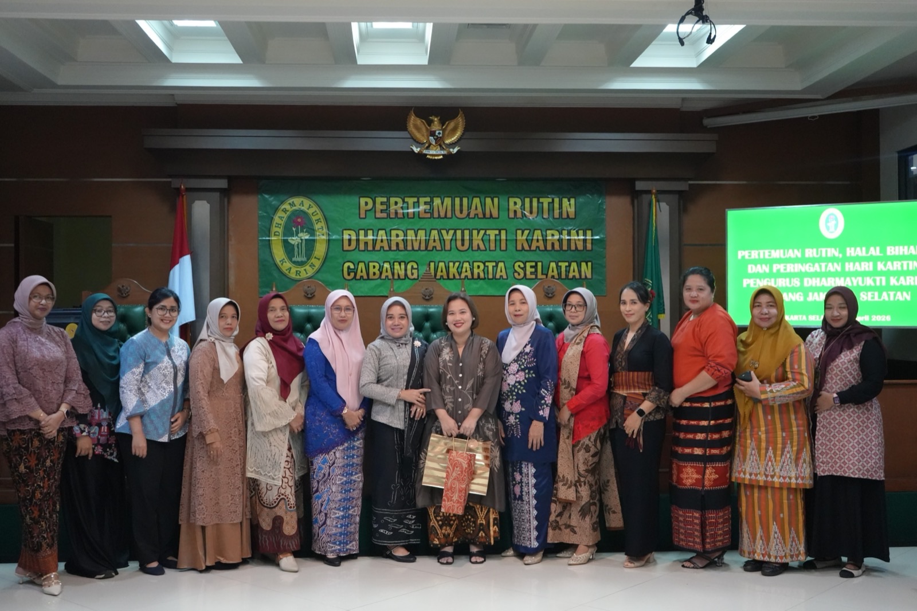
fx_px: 968
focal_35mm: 38
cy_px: 306
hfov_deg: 50.7
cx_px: 458
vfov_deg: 35.0
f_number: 4
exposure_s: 1/160
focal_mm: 38
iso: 8000
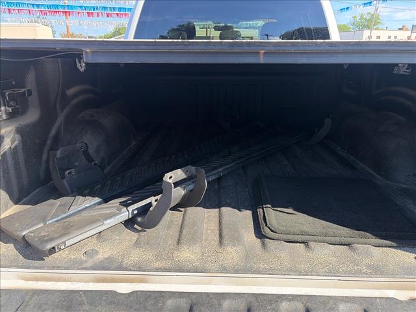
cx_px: 208
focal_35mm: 26
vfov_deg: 53.1
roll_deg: +1.0
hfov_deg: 67.3
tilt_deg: -19.0
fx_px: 312
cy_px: 156
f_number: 1.6
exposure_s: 1/433
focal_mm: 5.96
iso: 50
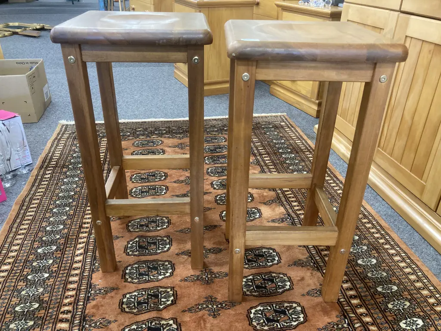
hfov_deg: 63.4
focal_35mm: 28
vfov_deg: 49.7
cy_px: 166
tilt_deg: -28.9
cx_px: 220
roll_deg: -1.7
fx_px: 357
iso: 250
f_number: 1.8
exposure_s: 1/50
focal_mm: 3.99
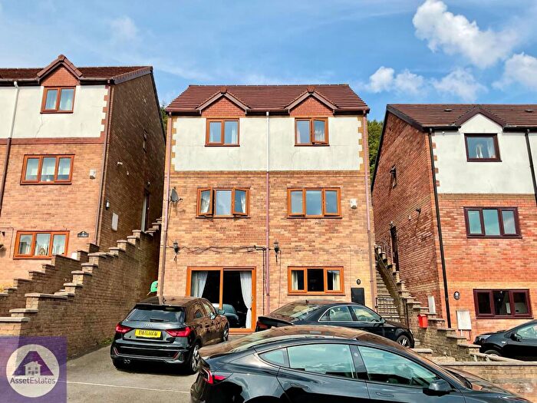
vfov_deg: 48.2
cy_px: 202
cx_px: 268
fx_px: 450
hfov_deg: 61.7
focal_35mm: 29
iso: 16
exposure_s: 1/1984
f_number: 1.8
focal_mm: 3
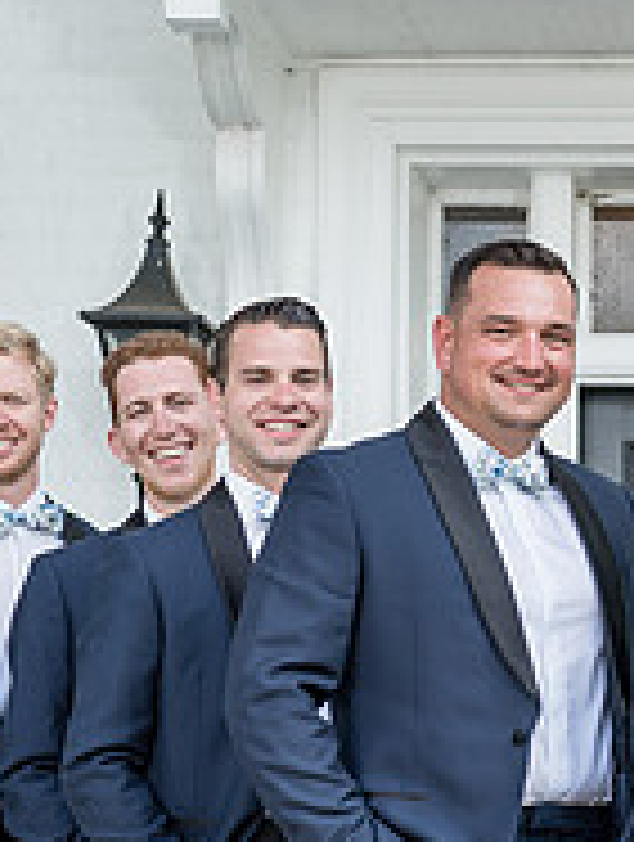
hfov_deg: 12.2
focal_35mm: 117
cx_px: 875
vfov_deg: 16.5
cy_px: 786
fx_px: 2847
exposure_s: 1/250
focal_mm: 35
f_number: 4
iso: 100
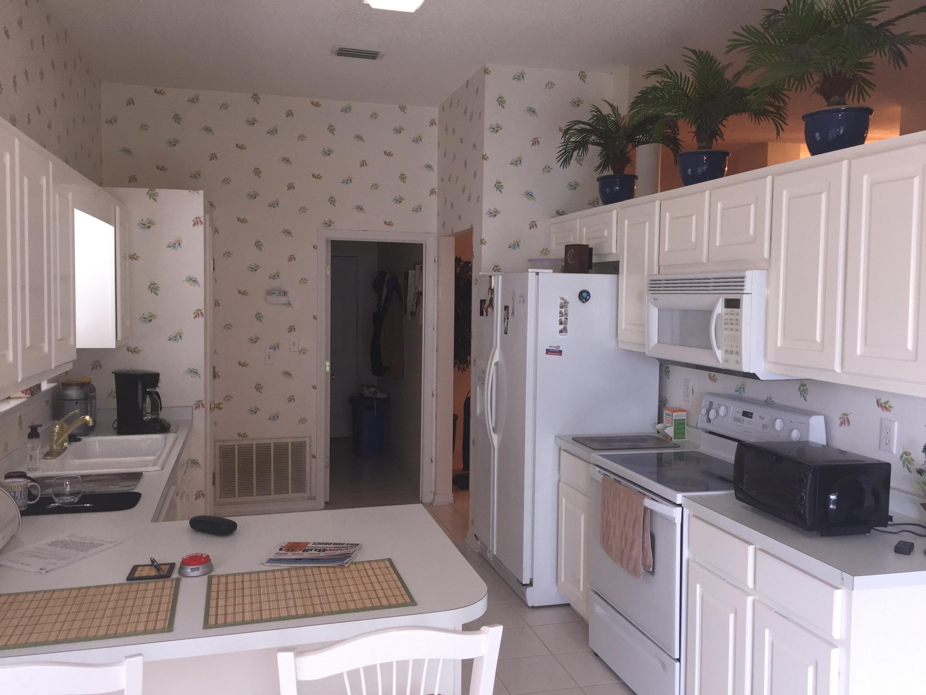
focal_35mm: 29
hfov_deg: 61.7
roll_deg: -1.6
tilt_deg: -4.7
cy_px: 348
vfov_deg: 48.2
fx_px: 776
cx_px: 463
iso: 50
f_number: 2.2
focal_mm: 4.15
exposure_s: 1/30
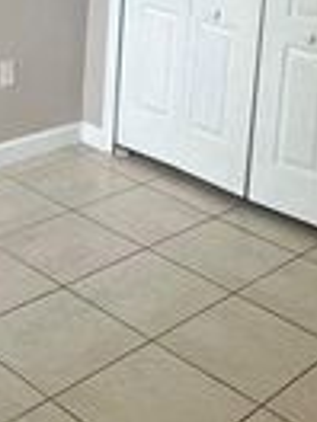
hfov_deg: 20.7
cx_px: 157
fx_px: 867
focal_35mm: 71
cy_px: 34
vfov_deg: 26.4
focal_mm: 2.22
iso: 100
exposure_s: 1/99
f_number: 2.2
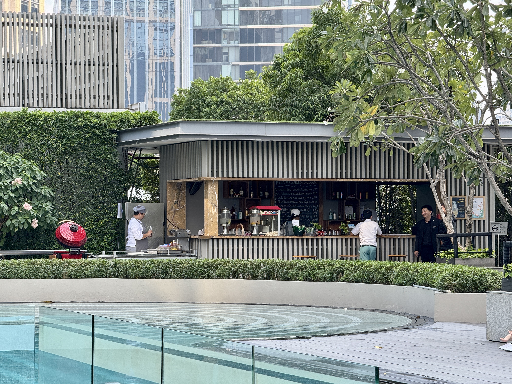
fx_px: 1775
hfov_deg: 16.4
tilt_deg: +0.4
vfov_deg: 12.3
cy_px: 192
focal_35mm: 120
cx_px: 256
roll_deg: -0.2
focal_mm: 15.66
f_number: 2.8
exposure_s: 1/144
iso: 50
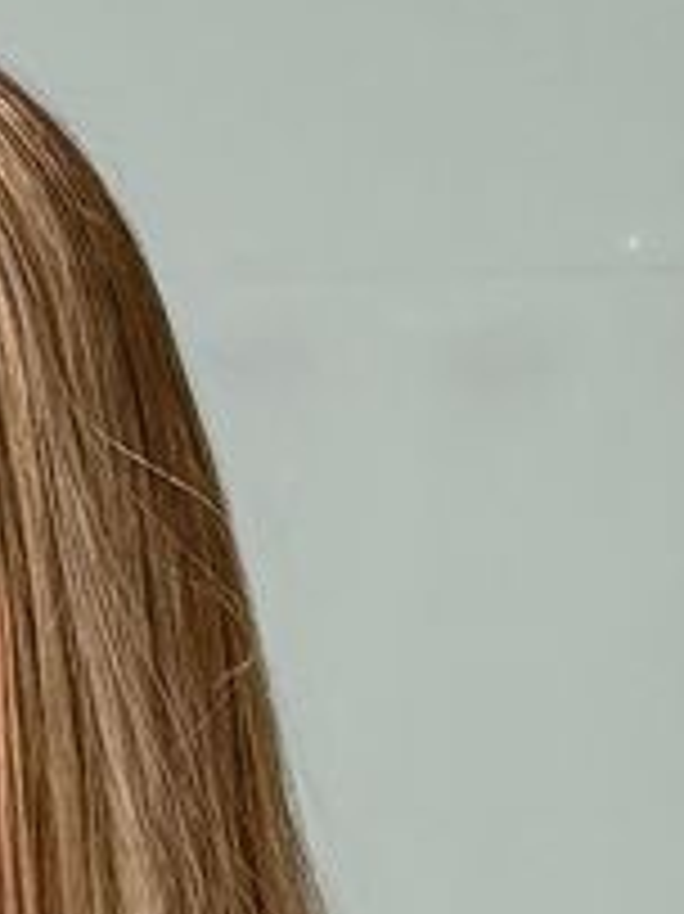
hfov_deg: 17.8
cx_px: -216
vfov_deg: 24.5
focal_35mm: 77
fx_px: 2031
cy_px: 846
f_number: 1.6
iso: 80
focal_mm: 5.96
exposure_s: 1/60
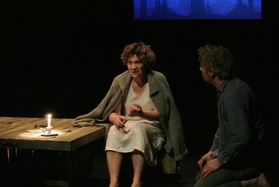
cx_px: 140
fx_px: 683
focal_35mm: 88
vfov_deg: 15.6
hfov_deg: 23.1
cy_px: 94
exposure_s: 1/60
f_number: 3.8
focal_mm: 32.8
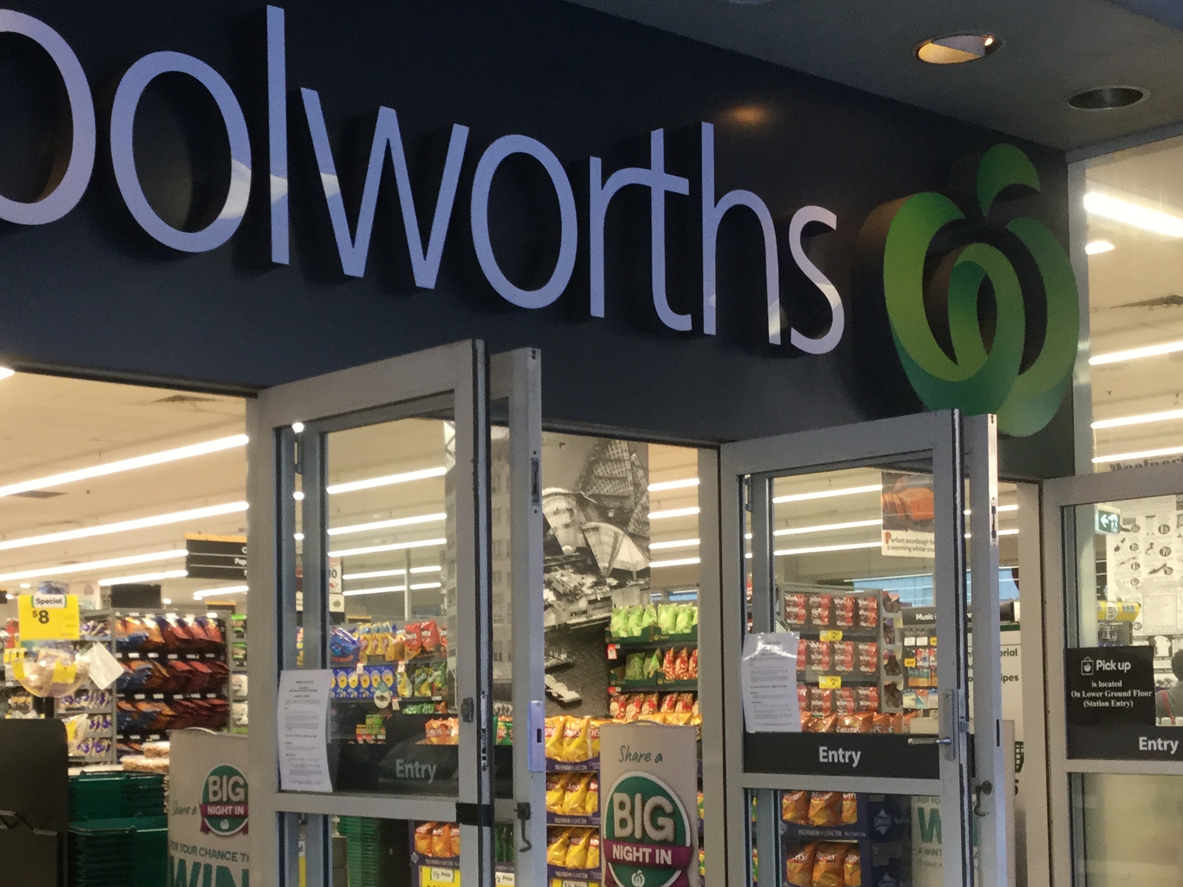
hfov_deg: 35.2
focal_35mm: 54
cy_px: 630
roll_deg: -1.7
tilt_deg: +6.1
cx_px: 396
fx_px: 1845
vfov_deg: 26.8
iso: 64
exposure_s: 1/33
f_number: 2.4
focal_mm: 3.3
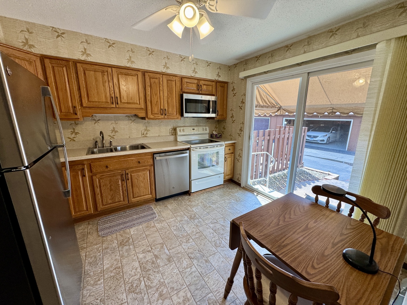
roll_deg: +0.1
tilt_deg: -12.6
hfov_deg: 102.1
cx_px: 204
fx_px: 165
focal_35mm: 14
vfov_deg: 85.7
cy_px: 152
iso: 100
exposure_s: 1/120
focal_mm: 2.22
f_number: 2.2
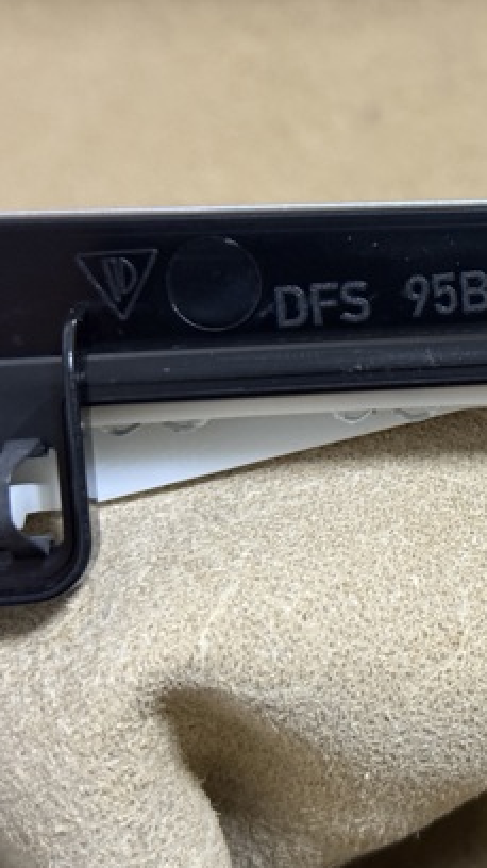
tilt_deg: -53.6
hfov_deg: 14.2
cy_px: 401
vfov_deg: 25.9
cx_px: 595
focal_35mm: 82
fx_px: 1886
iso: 250
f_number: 1.78
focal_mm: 6.76
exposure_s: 1/33
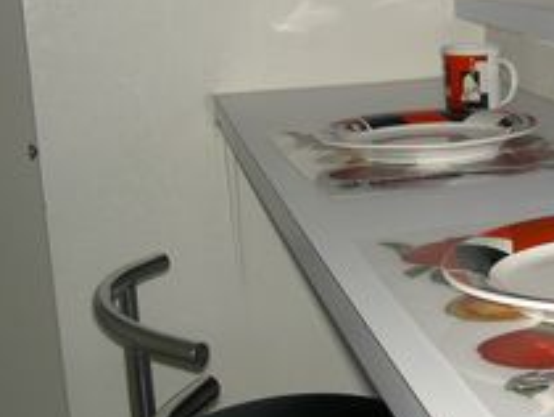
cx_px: 477
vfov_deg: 19.2
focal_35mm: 77
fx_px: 1234
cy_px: 227
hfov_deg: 24.7
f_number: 2.9
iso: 100
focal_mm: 9
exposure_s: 1/60
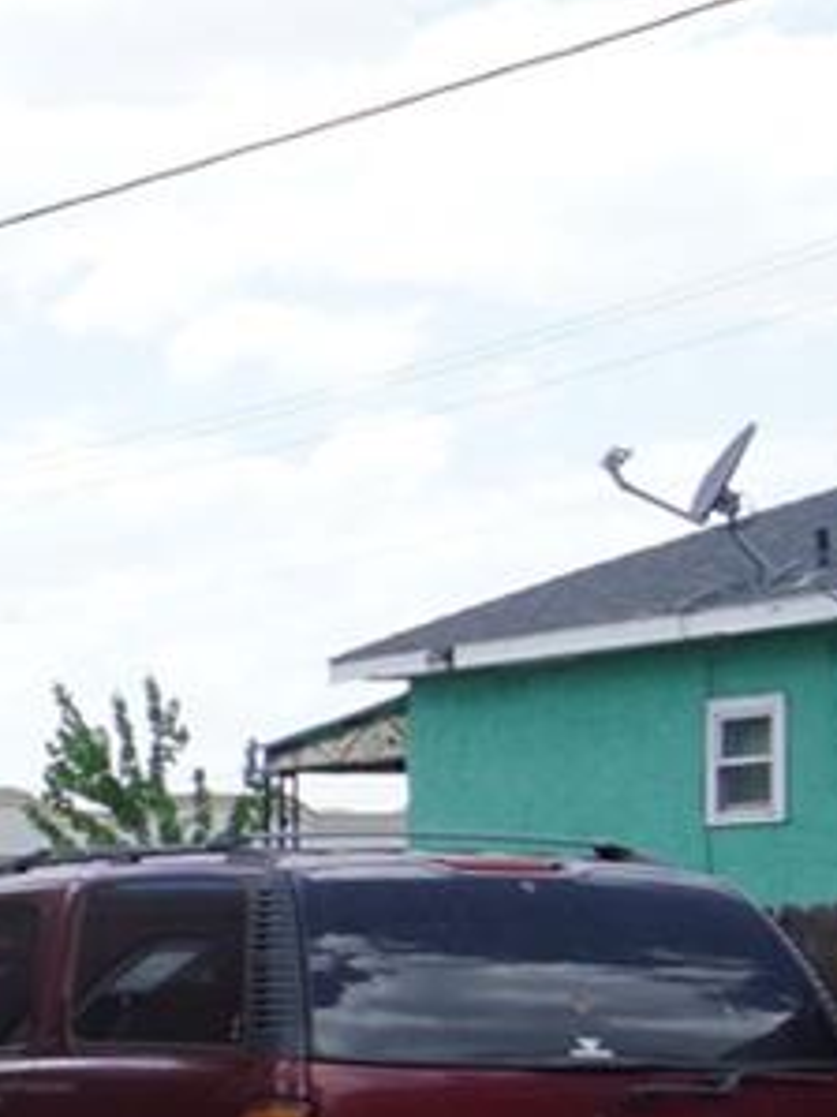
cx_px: -1797
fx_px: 4484
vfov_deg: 14.1
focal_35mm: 139
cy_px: 971
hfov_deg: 8.6
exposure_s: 1/160
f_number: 6.3
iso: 100
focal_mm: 18
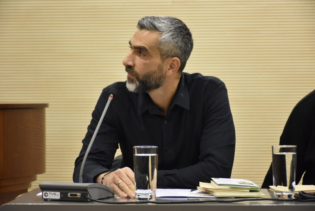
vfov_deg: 12.2
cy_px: 106
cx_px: 158
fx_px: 985
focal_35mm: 112
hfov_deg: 18.2
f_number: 5
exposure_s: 1/30
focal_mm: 75
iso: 1600
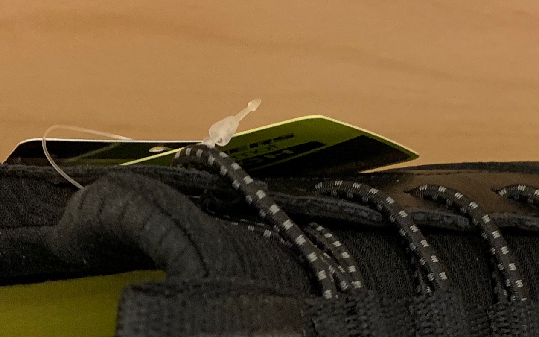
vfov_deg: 14.3
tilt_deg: -19.1
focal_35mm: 88
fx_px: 1293
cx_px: 180
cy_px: 419
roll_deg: -1.4
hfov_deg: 23.5
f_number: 1.8
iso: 320
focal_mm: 4.25
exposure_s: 1/25
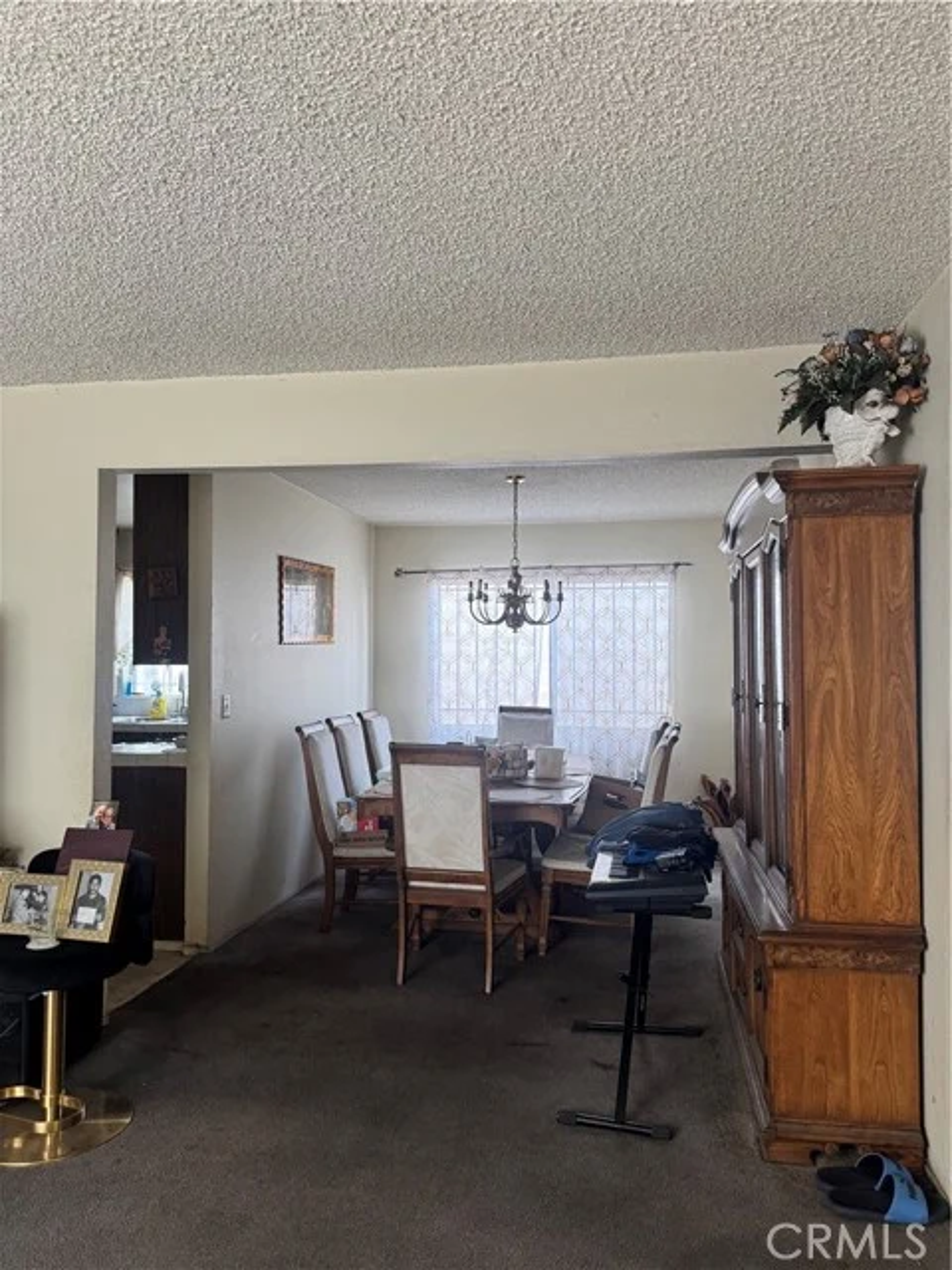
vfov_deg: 71.6
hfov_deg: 56.8
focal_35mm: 24
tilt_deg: +1.7
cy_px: 635
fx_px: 880
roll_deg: -1.0
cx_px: 476
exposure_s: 1/89
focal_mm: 6.76
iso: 200
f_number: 1.78
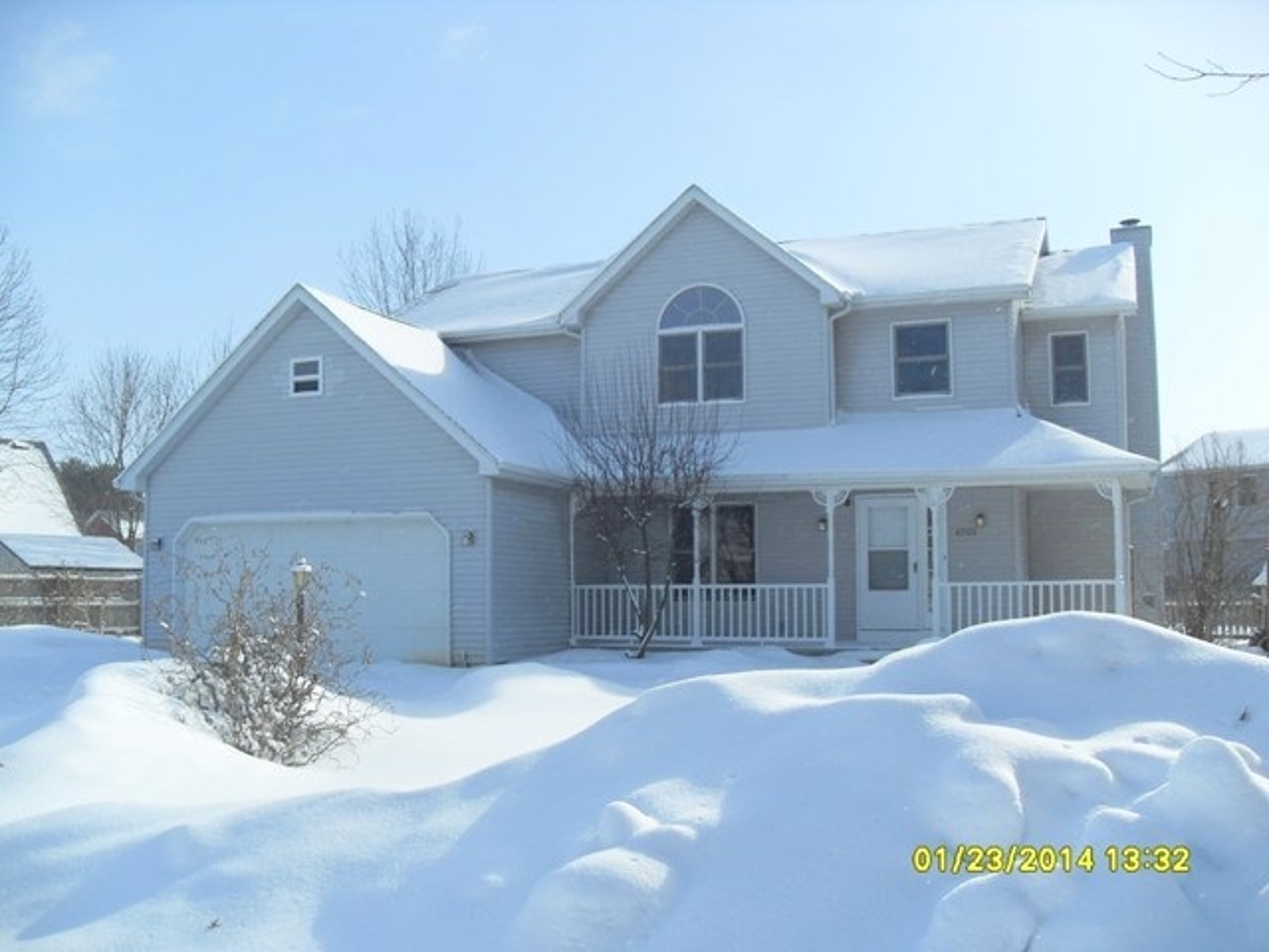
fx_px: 1246
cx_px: 634
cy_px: 476
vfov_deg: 41.8
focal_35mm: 34
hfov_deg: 54.0
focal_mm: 6.3
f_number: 7
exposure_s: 1/350
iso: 80
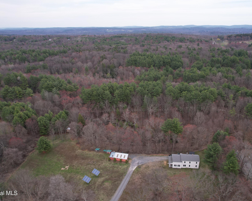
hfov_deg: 67.9
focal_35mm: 25
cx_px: 140
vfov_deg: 56.8
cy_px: 101
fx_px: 186
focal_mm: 8.38
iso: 200
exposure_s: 1/725
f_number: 2.8
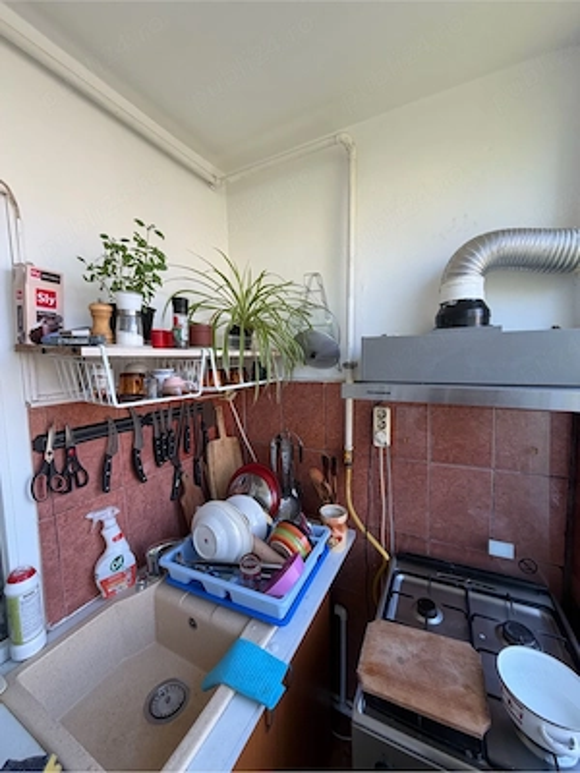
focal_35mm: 14
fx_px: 313
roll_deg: +2.6
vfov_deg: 102.1
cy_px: 386
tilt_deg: -4.6
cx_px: 290
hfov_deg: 85.7
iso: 100
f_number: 2.2
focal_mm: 2.22
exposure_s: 1/121
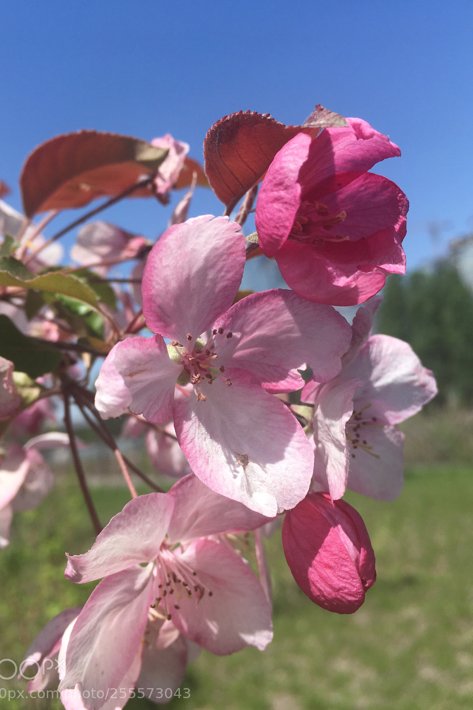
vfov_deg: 60.3
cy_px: 364
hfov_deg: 42.3
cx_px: 226
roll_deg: +10.2
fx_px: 611
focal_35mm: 31
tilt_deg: +3.1
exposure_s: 1/1374
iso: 25
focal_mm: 4.15
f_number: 2.2
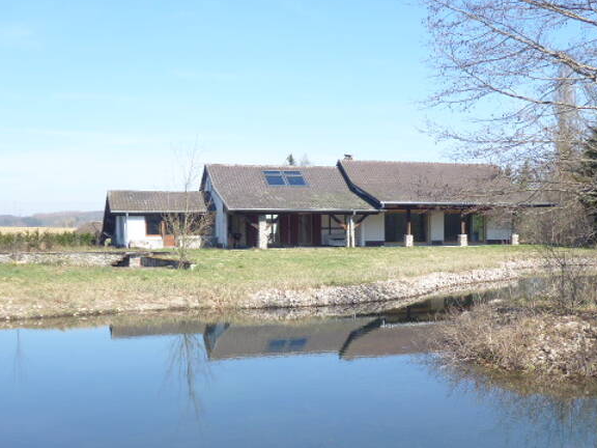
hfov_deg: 42.7
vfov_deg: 32.7
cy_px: 283
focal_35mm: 44
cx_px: 361
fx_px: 759
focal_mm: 5.8
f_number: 3.6
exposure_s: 1/400
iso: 80
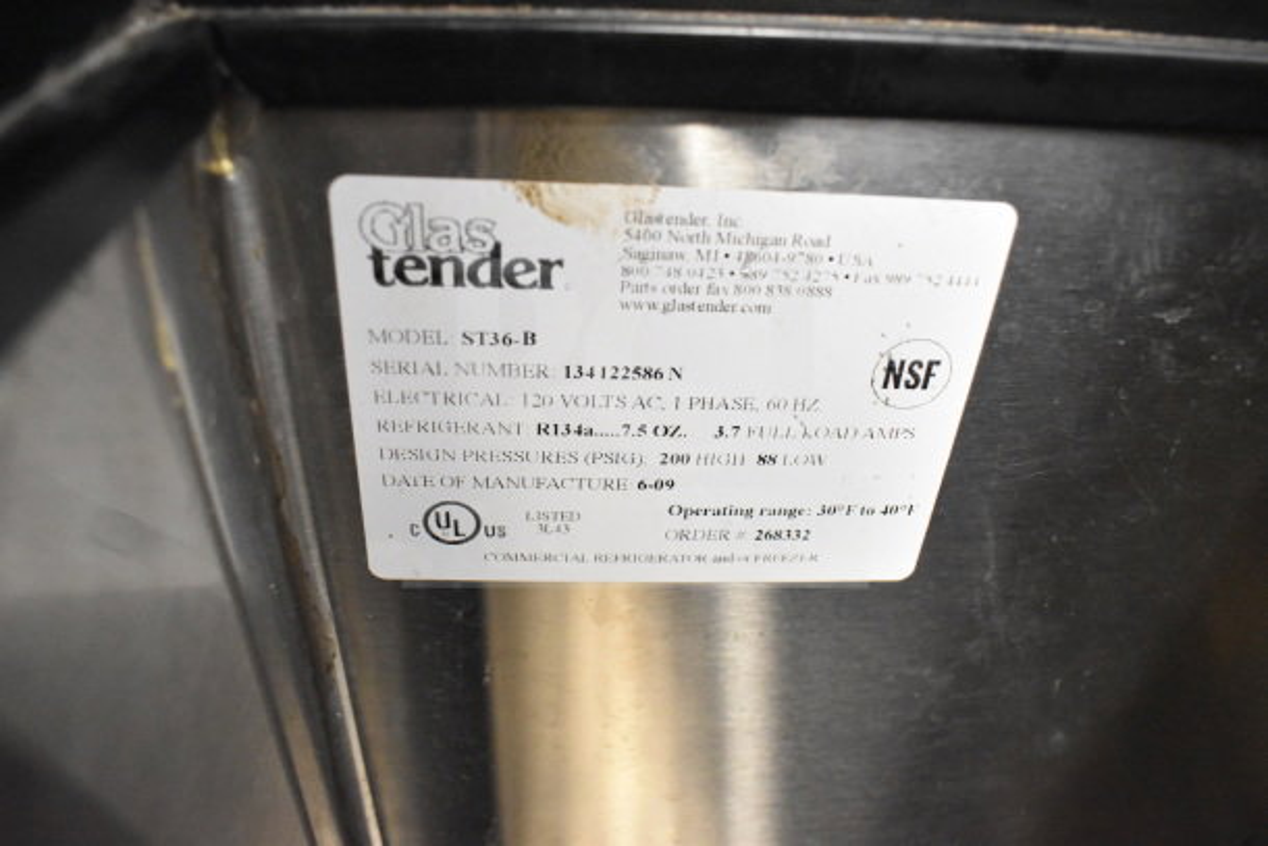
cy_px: 423
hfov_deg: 67.4
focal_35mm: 27
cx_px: 634
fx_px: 951
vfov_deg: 48.0
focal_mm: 18
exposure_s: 1/80
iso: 6400
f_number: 4.5
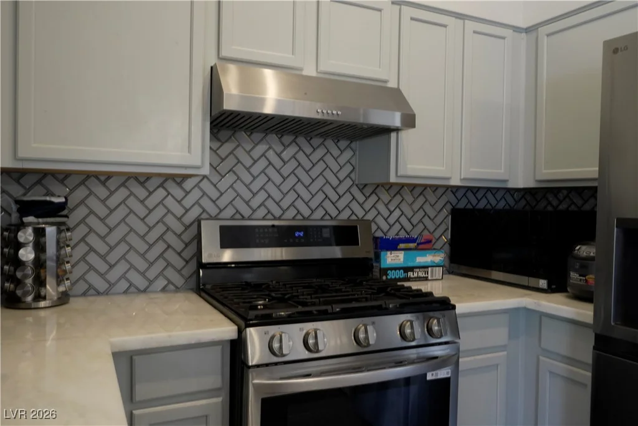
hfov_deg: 65.5
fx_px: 496
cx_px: 319
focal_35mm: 28
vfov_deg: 46.4
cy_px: 213
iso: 2500
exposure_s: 1/8
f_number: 22
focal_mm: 28
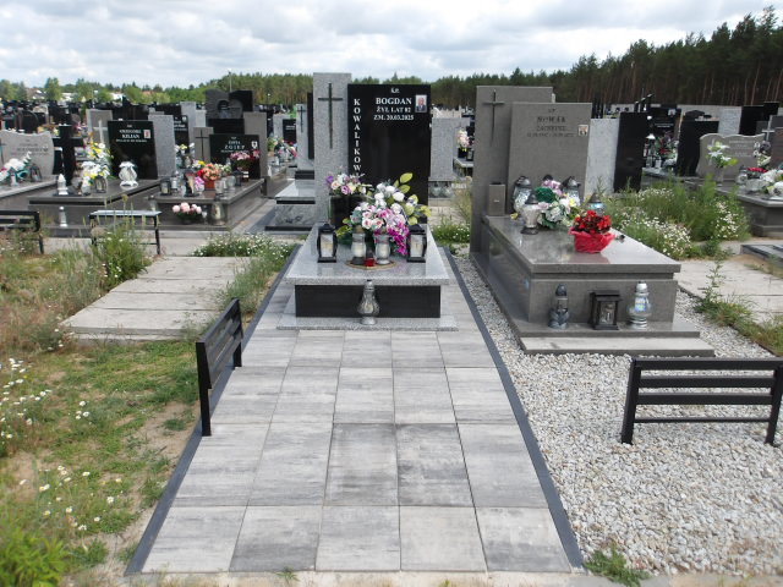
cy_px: 294
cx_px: 392
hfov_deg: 65.3
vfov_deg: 51.4
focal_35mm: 27
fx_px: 611
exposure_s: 1/739
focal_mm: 4.9
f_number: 3
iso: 100
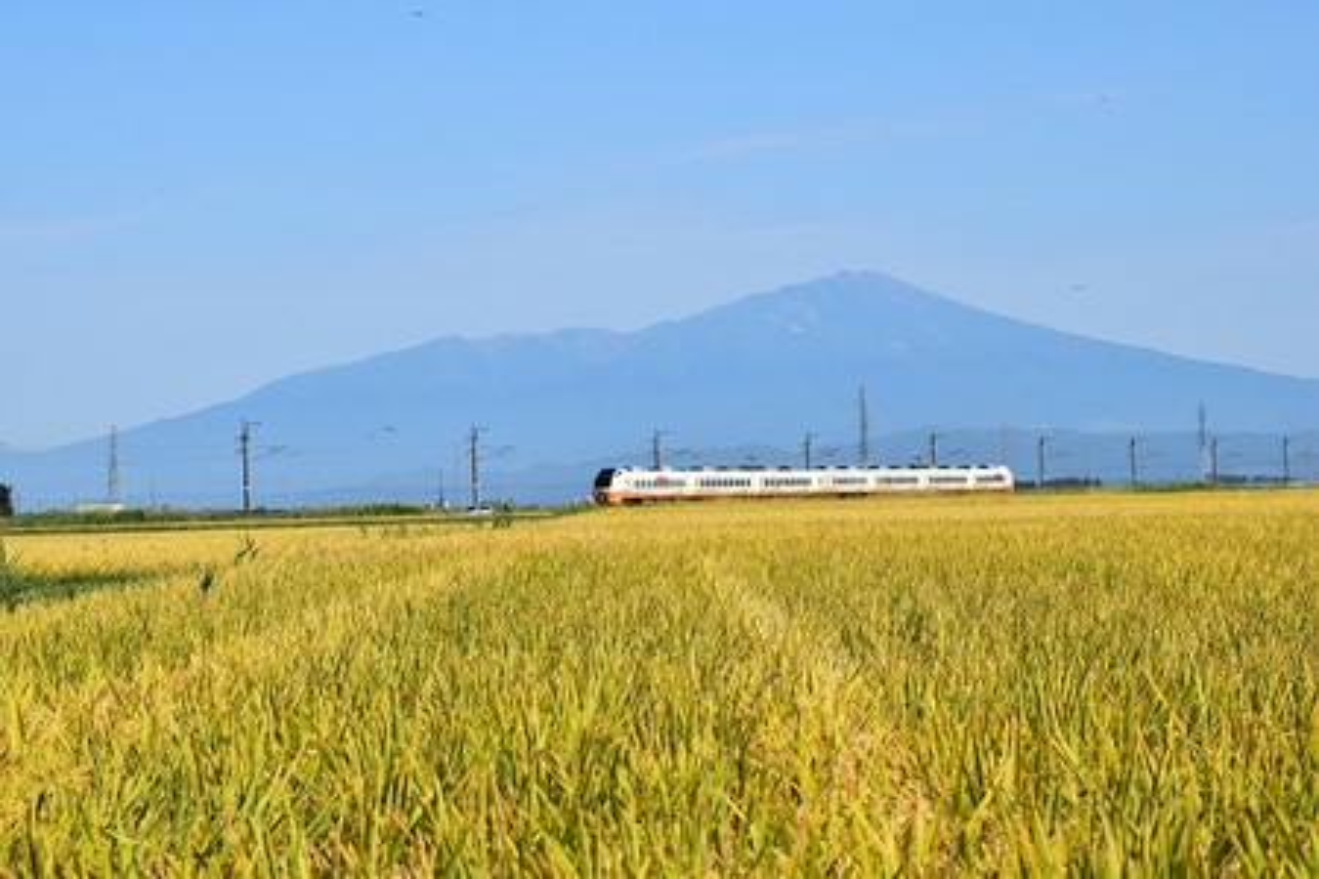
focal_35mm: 120
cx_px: 660
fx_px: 4396
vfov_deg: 11.4
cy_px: 440
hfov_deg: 17.1
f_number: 11
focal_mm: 80
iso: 280
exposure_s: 1/500
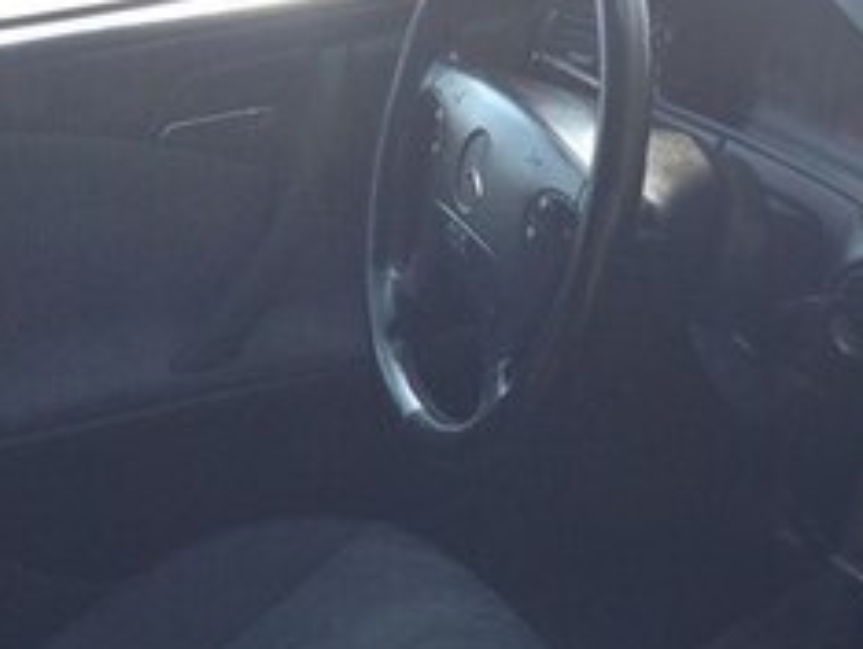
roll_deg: +4.1
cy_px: 754
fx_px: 2321
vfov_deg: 15.4
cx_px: 708
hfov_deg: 20.8
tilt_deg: -31.1
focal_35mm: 93
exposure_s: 1/234
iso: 50
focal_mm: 4.12
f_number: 2.4
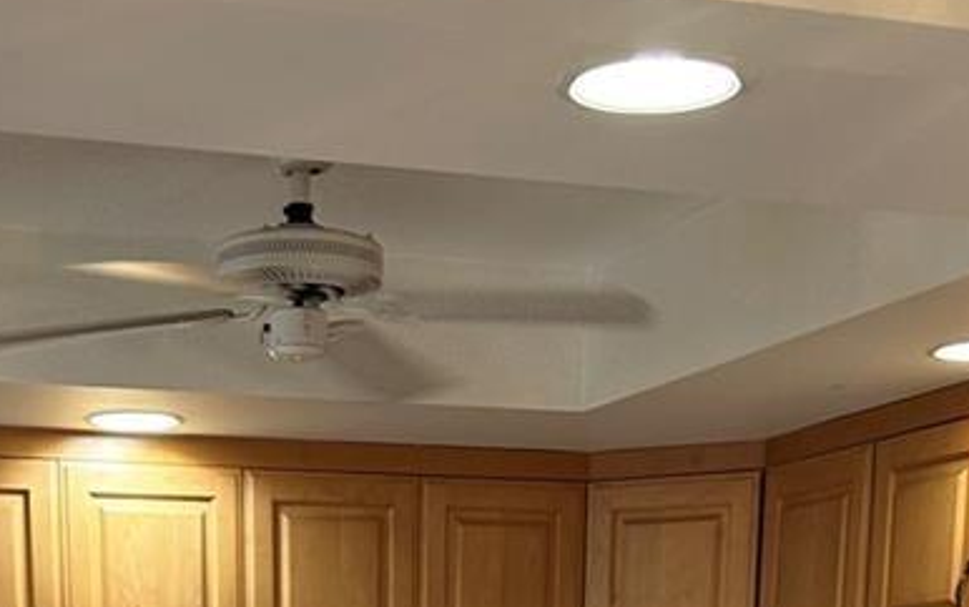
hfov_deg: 26.0
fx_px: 2088
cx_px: 349
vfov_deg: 13.7
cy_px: 1267
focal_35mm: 79
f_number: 1.78
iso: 125
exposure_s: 1/60
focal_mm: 6.86
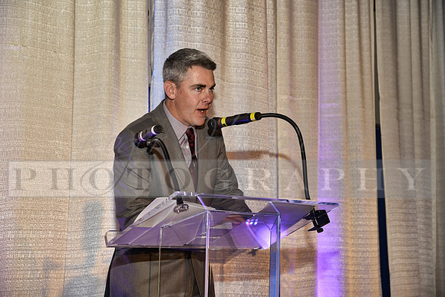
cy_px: 148
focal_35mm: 62
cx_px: 222
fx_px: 767
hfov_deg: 32.4
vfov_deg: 21.9
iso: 200
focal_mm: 62
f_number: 5
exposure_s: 1/60
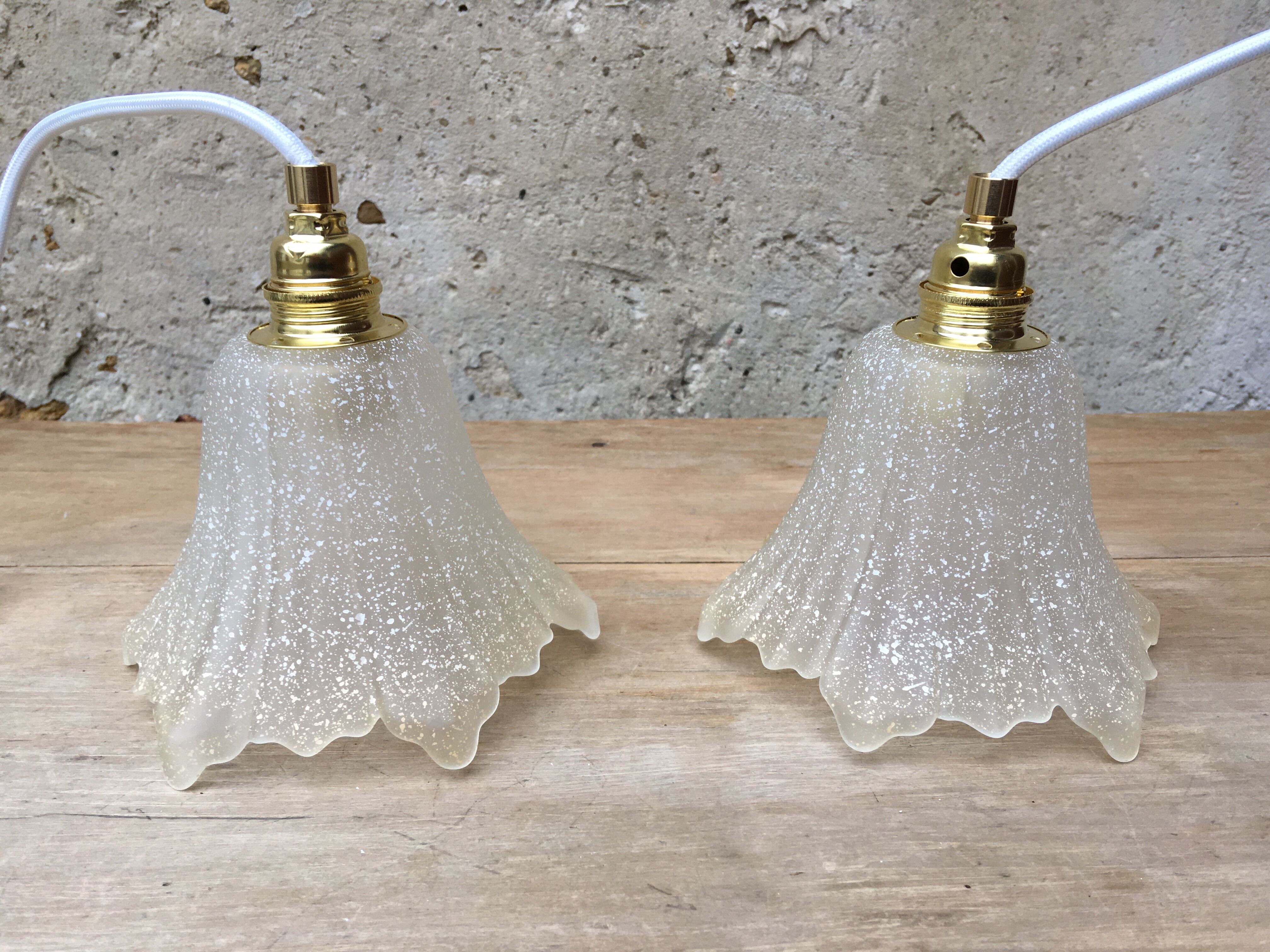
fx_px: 1064
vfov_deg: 48.2
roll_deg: +0.6
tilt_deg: -19.2
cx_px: 635
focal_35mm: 29
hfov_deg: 61.7
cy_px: 476
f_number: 2.2
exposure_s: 1/100
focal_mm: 4.15
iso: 40
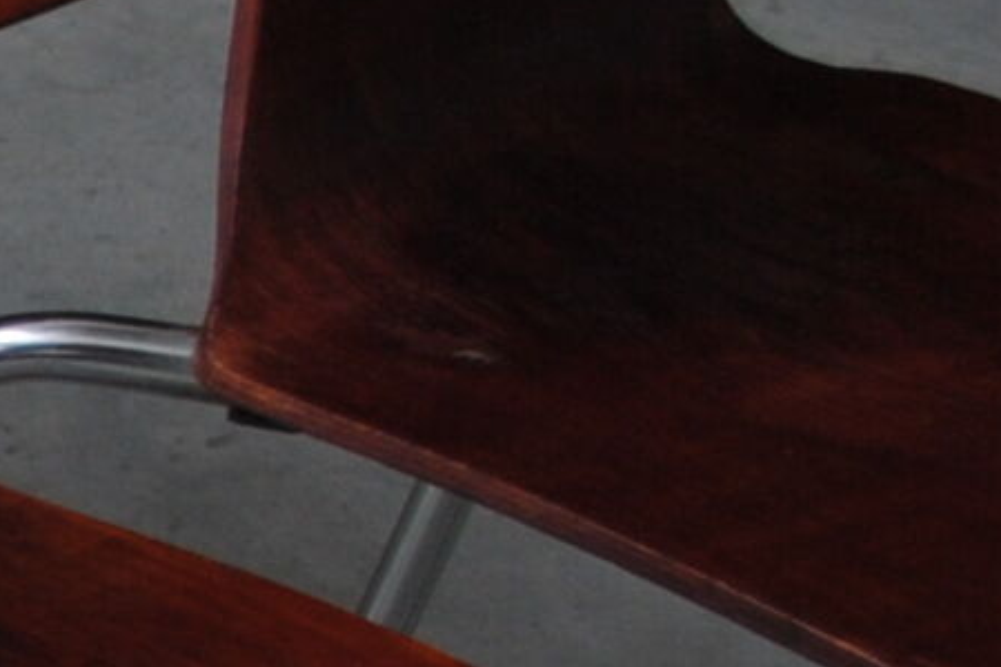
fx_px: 4838
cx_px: -1984
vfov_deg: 7.6
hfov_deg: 9.4
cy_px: 1227
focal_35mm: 174
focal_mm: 18
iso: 200
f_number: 3.5
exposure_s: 1/50
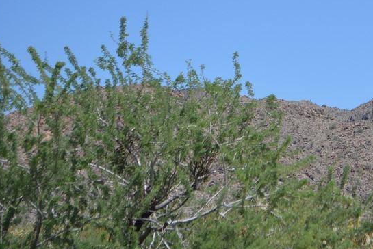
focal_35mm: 164
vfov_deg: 8.4
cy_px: 104
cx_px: 363
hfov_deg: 12.4
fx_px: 1700
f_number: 6.3
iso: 400
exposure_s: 1/1600
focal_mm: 55
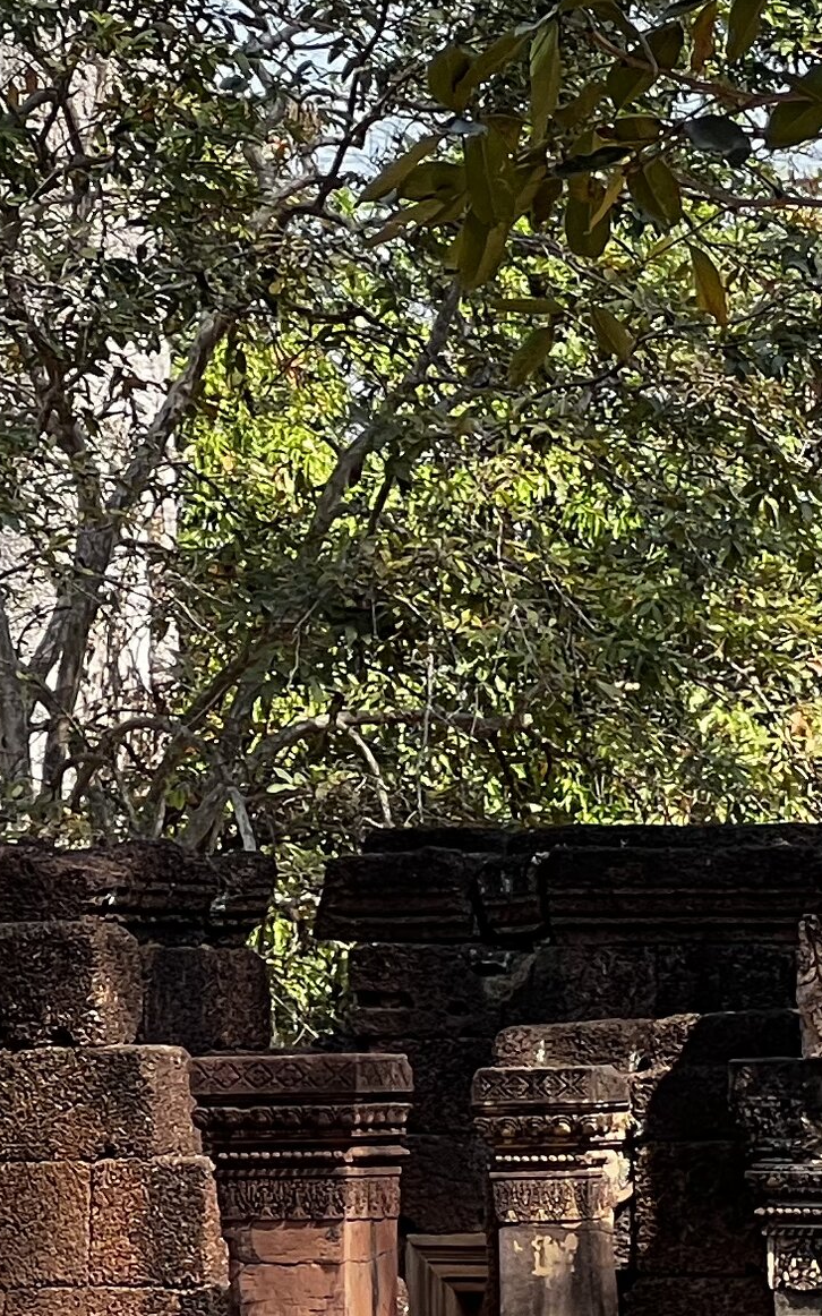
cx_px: 1651
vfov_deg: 7.5
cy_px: 1041
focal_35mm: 281
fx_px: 10075
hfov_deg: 4.6
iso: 32
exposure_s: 1/206
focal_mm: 9
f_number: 2.8
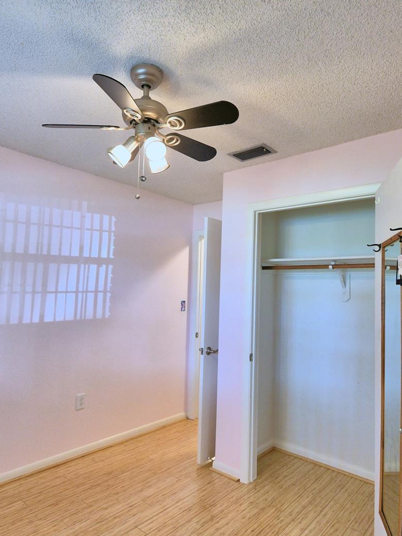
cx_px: 191
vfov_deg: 76.4
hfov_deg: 61.1
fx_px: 341
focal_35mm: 22
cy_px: 269
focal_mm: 10
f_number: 4.5
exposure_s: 1/30
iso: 450
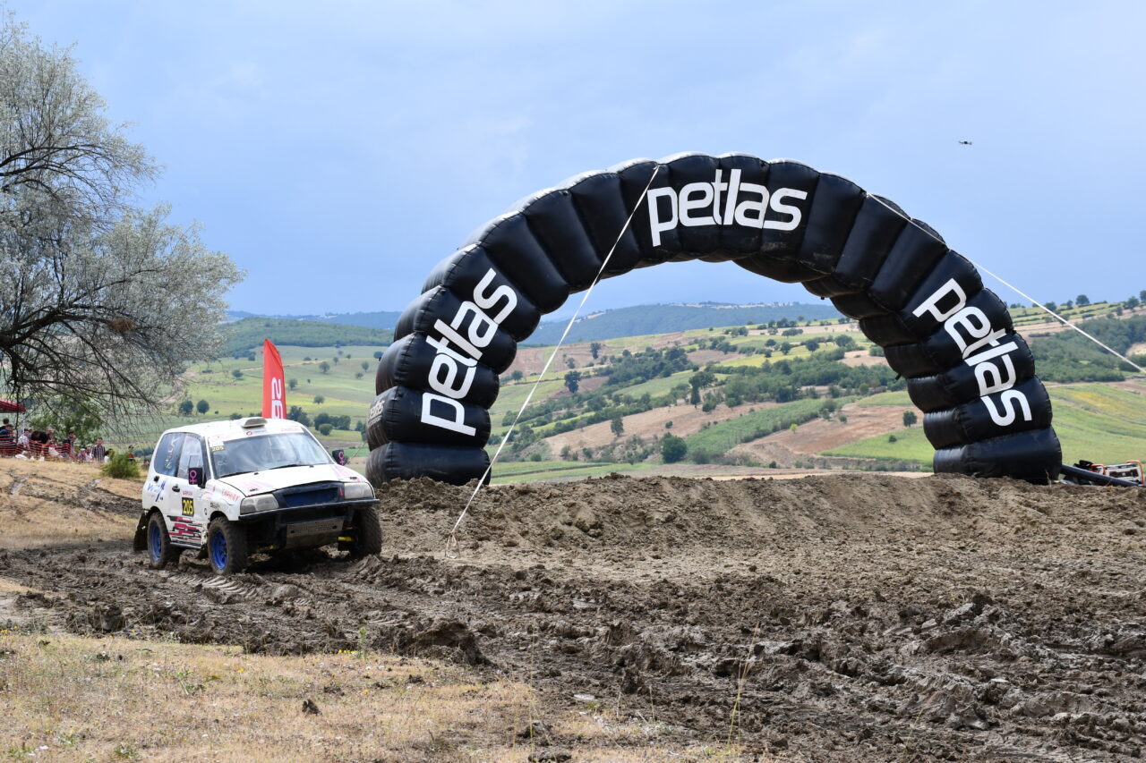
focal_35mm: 75
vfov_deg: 18.2
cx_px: 573
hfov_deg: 27.0
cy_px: 382
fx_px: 2387
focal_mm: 50
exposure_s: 1/400
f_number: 10
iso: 250
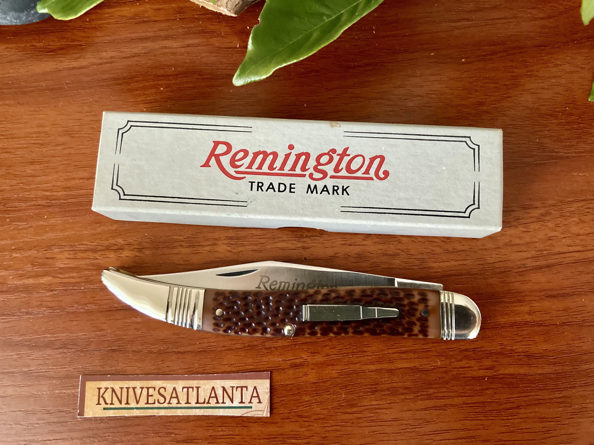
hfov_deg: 63.4
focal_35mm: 28
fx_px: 480
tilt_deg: -80.9
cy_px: 222
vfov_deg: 49.7
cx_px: 297
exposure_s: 1/30
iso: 500
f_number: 1.8
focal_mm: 3.99
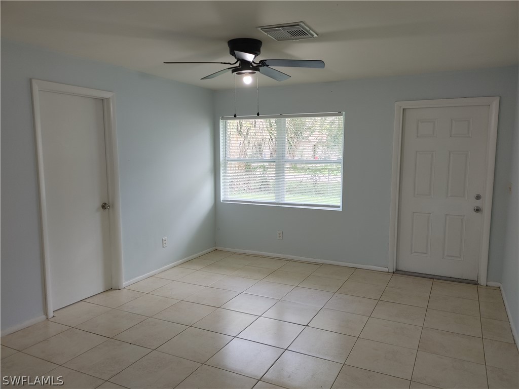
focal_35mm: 26
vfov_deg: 53.1
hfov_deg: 67.3
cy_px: 194
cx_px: 260
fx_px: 390
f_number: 1.8
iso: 50
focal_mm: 5.58
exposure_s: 1/60
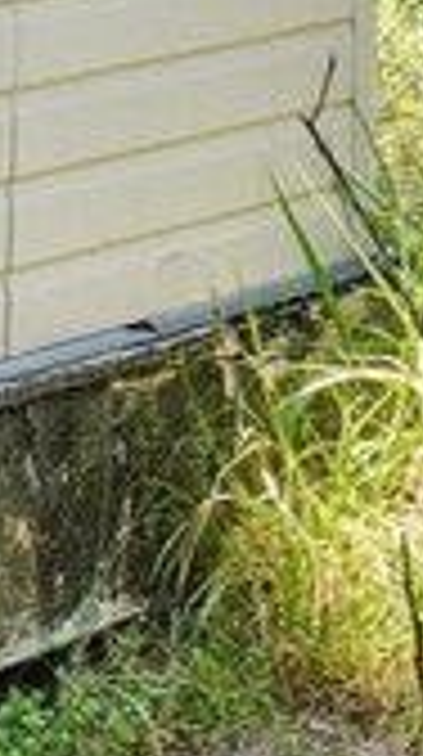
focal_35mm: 354
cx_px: -765
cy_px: -324
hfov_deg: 3.4
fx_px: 7087
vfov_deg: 6.0
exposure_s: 1/45
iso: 200
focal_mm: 35
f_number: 8
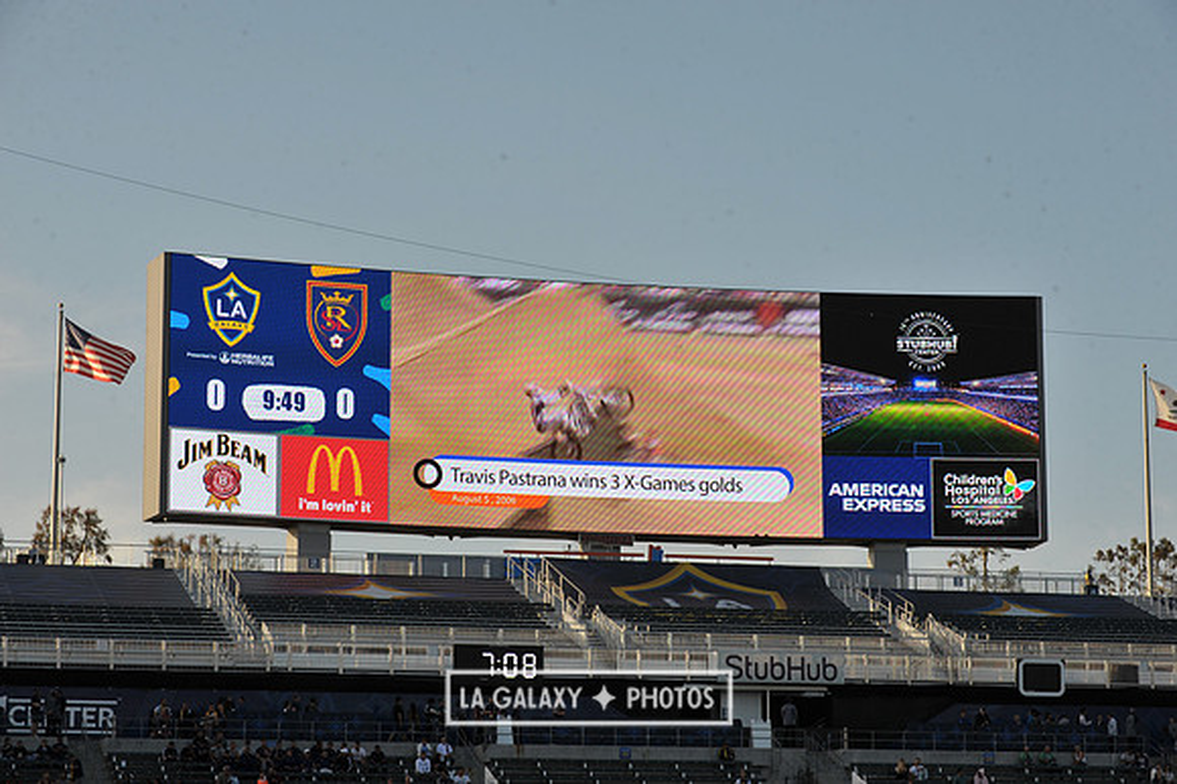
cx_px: 588
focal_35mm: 102
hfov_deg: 20.0
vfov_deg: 13.4
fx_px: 3333
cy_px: 392
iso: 400
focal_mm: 102
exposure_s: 1/500
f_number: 11
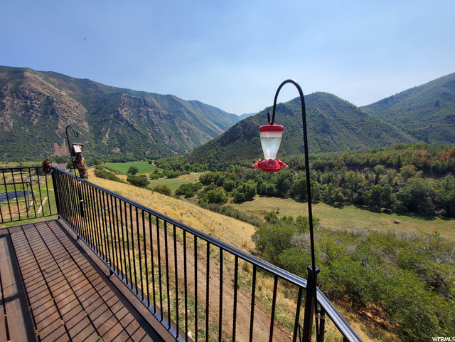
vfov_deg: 89.9
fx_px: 171
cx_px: 228
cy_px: 171
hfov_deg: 106.2
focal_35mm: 13
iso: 50
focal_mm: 1.8
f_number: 2.2
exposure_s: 1/1379
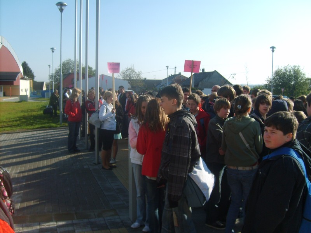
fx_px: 314
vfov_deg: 40.7
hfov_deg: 52.6
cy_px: 116
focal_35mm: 35
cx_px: 156
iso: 50
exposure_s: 1/1000
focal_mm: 5.8
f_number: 2.8
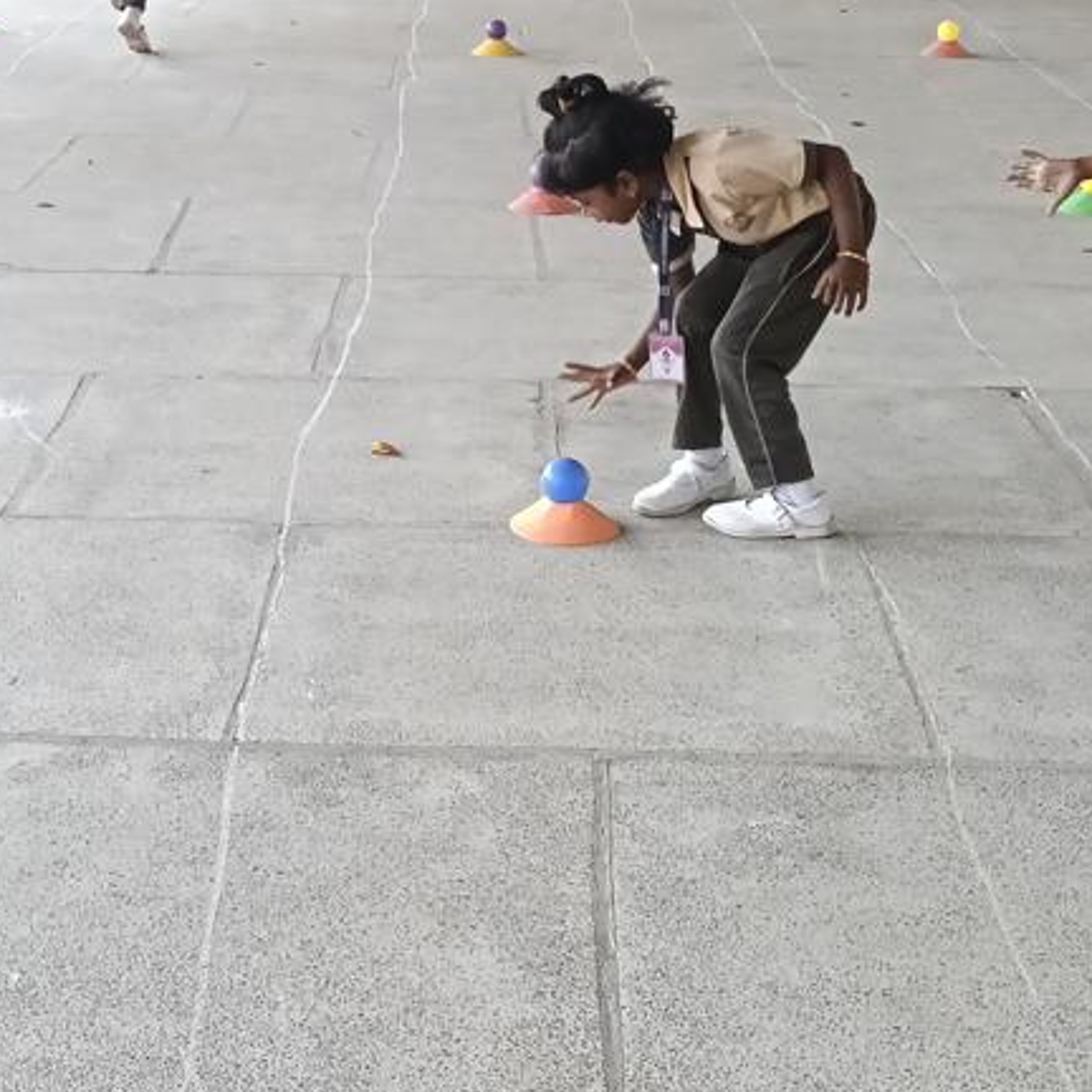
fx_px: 2356
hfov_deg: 26.0
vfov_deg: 26.1
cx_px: 372
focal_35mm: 66
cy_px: 500
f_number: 1.8
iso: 800
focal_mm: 3.98
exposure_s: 1/240
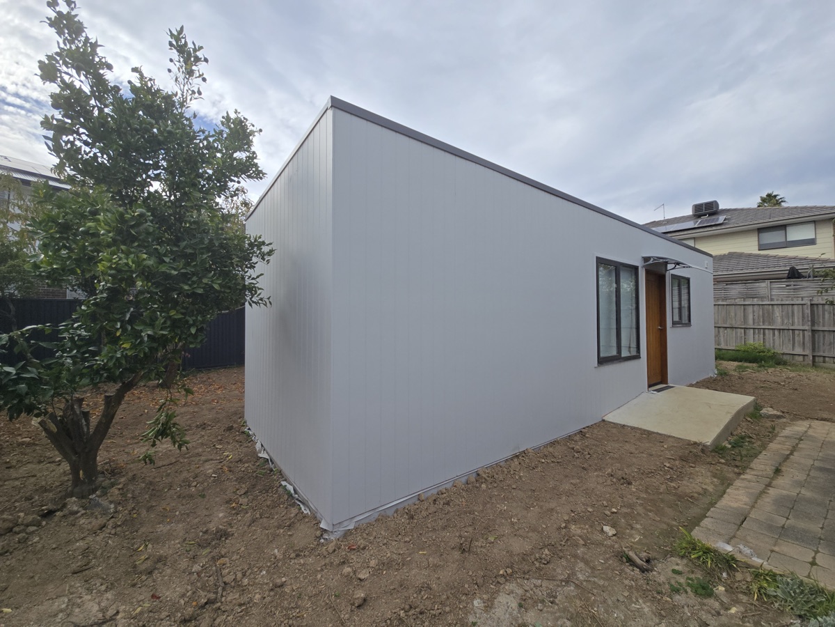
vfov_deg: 89.9
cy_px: 314
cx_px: 418
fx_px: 314
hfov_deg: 106.2
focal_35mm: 13
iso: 50
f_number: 2.2
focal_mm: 2.2
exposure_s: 1/2066
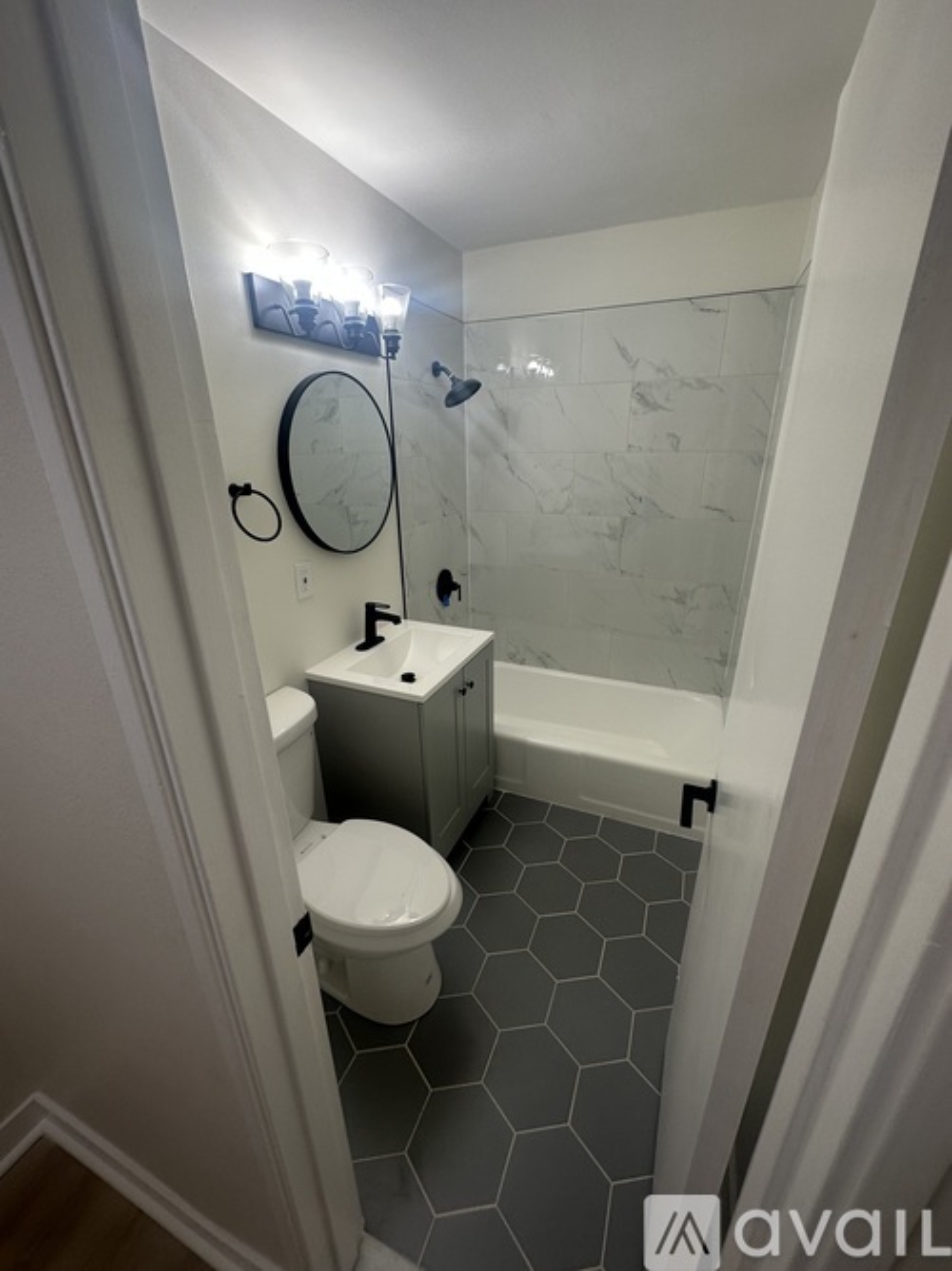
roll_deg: +1.0
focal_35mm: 14
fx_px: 514
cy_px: 636
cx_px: 476
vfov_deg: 102.1
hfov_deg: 85.7
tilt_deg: -21.8
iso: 64
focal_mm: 2.22
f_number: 2.2
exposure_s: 1/120
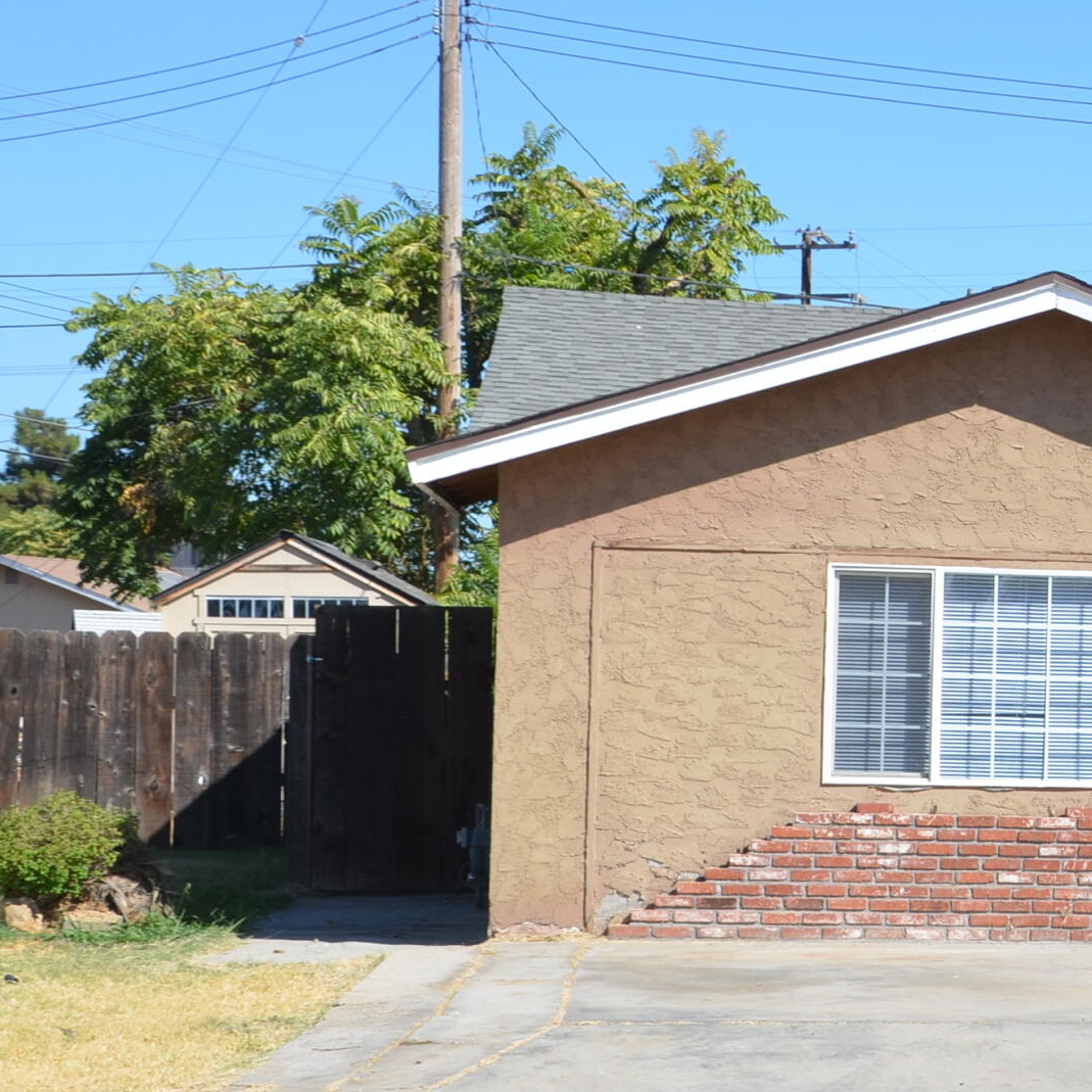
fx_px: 3569
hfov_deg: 16.3
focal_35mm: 100
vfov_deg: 17.4
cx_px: 1487
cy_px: 652
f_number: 8
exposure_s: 1/250
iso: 100
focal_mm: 28
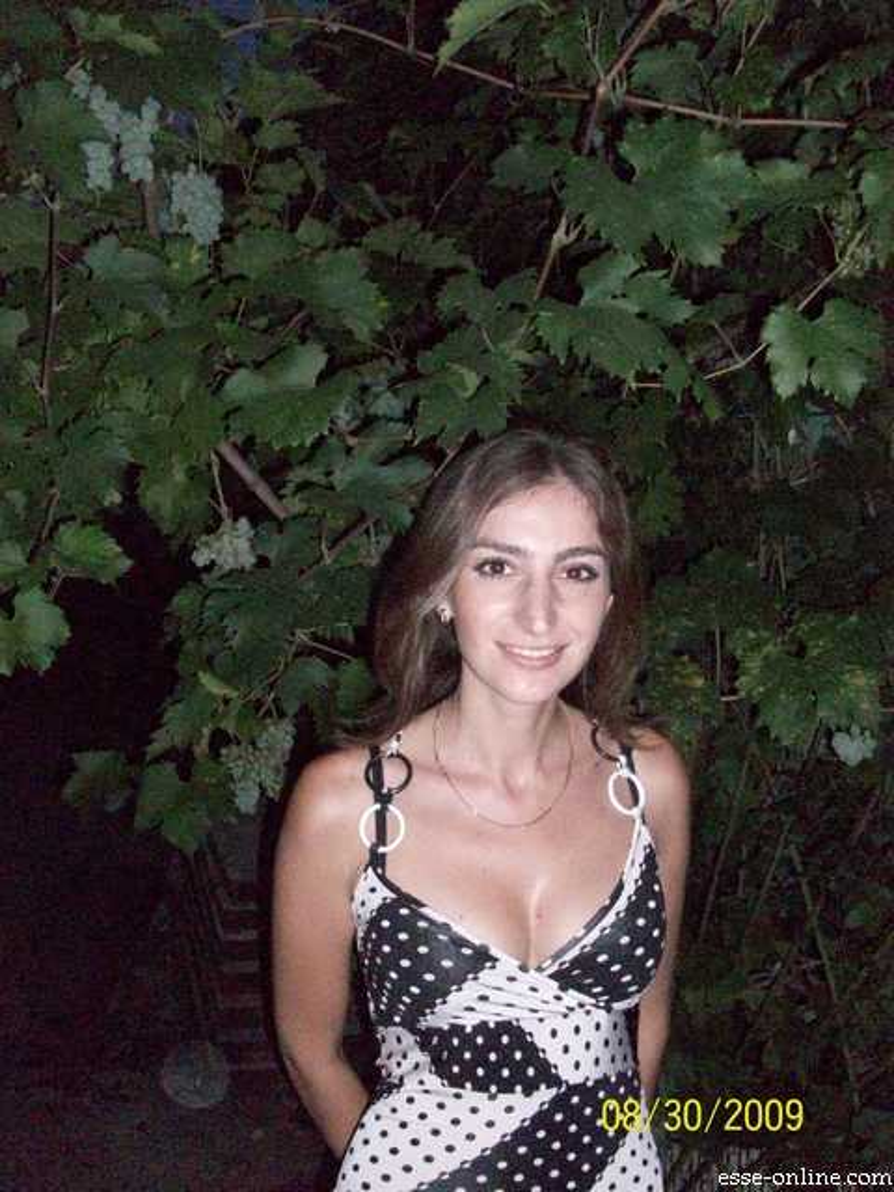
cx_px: 447
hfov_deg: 41.8
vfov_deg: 54.0
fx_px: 1171
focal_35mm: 34
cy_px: 596
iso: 800
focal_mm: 5.7
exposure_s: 1/128
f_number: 2.8
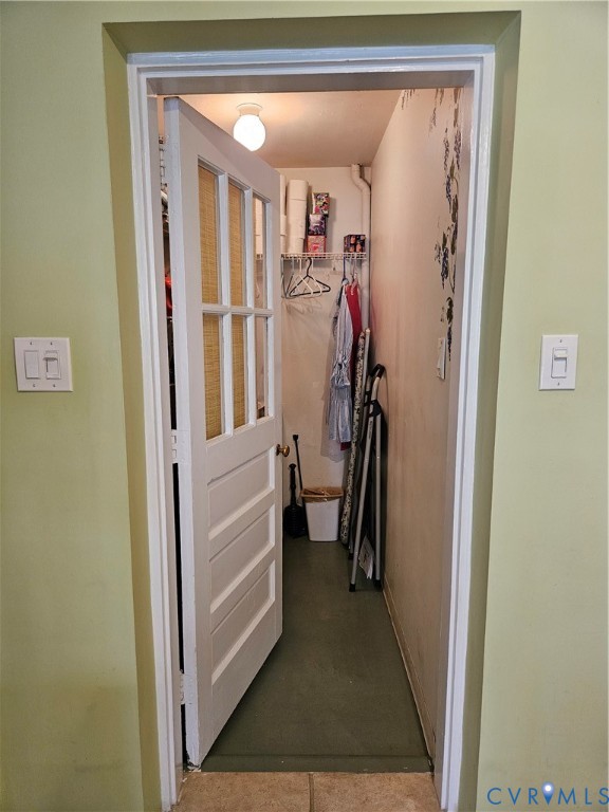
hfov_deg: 58.9
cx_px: 304
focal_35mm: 23
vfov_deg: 73.9
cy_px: 406
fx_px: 540
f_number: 1.8
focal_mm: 5.4
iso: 400
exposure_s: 1/120
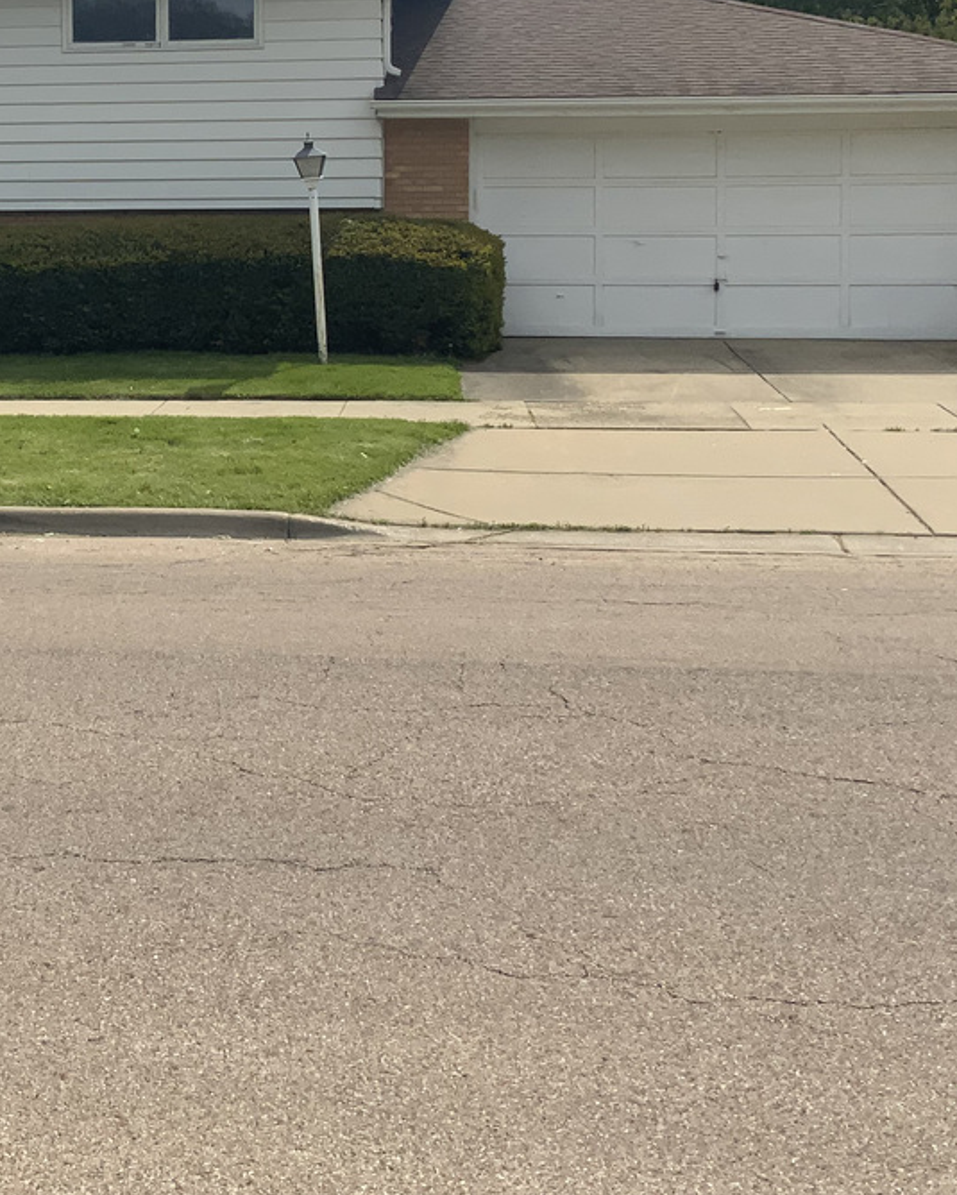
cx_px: 97
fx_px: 2158
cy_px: 265
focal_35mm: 61
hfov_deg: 24.3
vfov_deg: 30.3
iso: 20
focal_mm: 3
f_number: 1.8
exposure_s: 1/3125
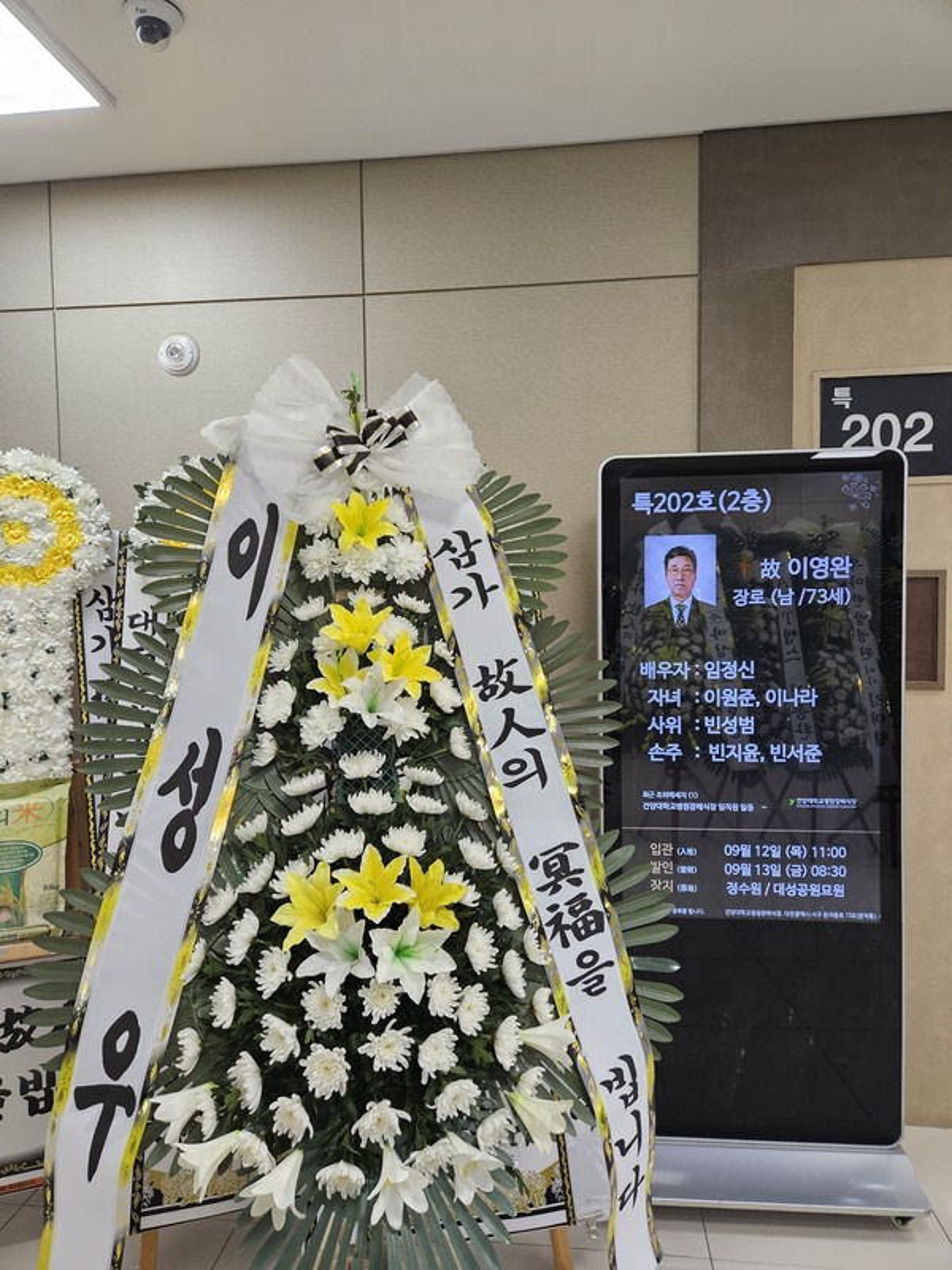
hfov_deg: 58.9
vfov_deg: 73.9
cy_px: 635
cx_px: 476
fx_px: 843
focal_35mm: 23
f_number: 1.8
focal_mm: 5.4
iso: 125
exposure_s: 1/120
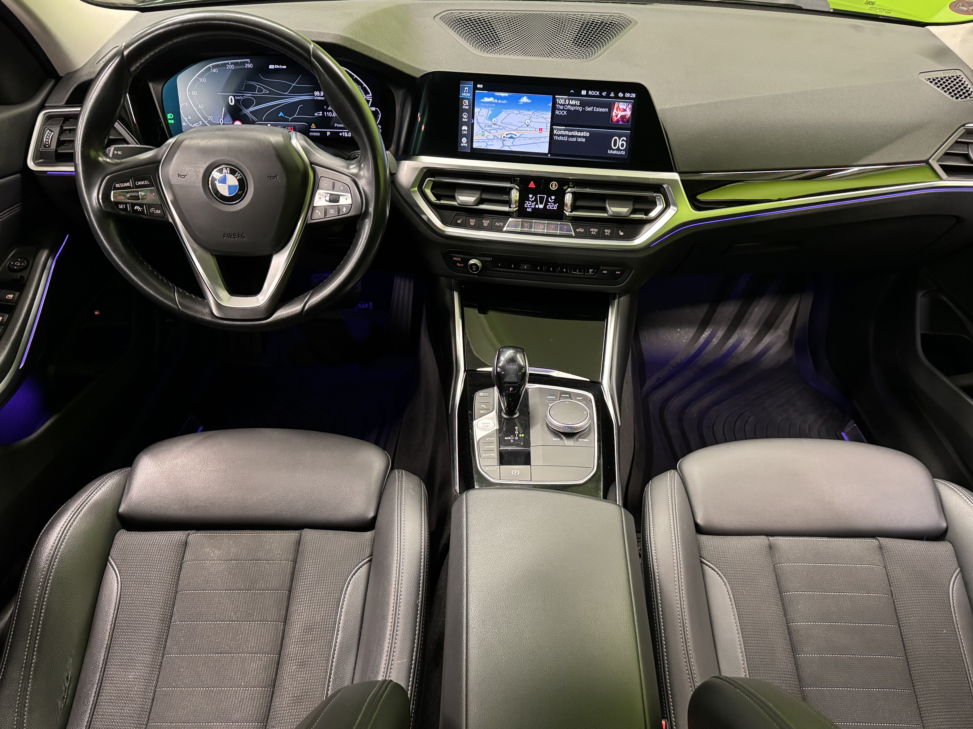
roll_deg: -0.8
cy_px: 387
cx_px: 514
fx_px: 731
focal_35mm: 26
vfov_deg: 53.0
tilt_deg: -38.7
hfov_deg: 67.3
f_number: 1.78
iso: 800
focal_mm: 6.76
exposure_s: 1/44
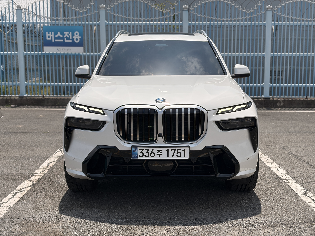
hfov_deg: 36.8
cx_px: 158
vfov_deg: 28.0
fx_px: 473
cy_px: 118
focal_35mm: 52
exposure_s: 1/4630
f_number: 1.6
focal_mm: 5.96
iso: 40
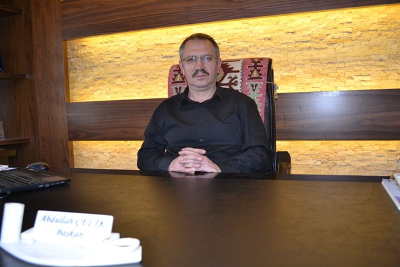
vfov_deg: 40.0
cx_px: 200
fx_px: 367
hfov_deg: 57.2
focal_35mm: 33
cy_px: 134
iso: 640
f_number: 3.8
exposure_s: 1/60
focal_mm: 22
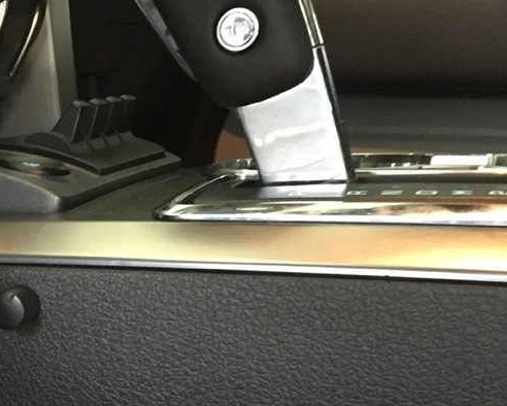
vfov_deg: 21.6
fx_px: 1036
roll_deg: -1.0
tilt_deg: -18.7
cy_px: 383
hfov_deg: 24.9
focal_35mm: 69
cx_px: -94
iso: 500
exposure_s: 1/15
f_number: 2.2
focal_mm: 4.15
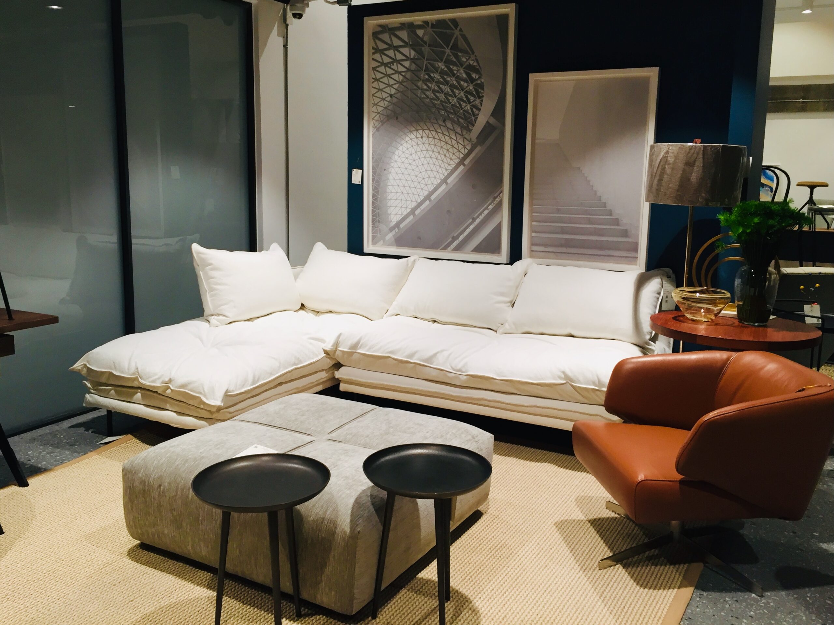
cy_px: 312
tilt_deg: -8.2
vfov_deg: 48.2
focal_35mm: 29
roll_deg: -1.3
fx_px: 699
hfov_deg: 61.7
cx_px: 417
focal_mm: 4.15
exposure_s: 1/33
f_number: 2.2
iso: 80
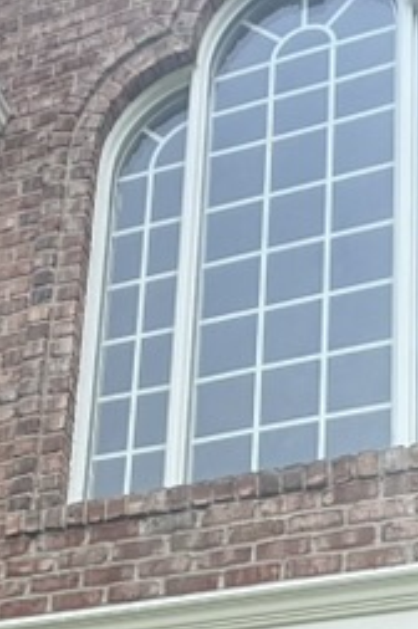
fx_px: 1030
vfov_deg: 25.3
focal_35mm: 59
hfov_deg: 22.9
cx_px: 259
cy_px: 952
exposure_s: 1/841
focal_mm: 2.22
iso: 50
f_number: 2.2
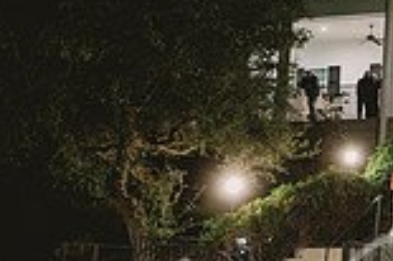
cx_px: 598
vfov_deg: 15.0
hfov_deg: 19.6
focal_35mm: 90
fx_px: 981
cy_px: 28
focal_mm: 24
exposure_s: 1/15
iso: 1250
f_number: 3.5
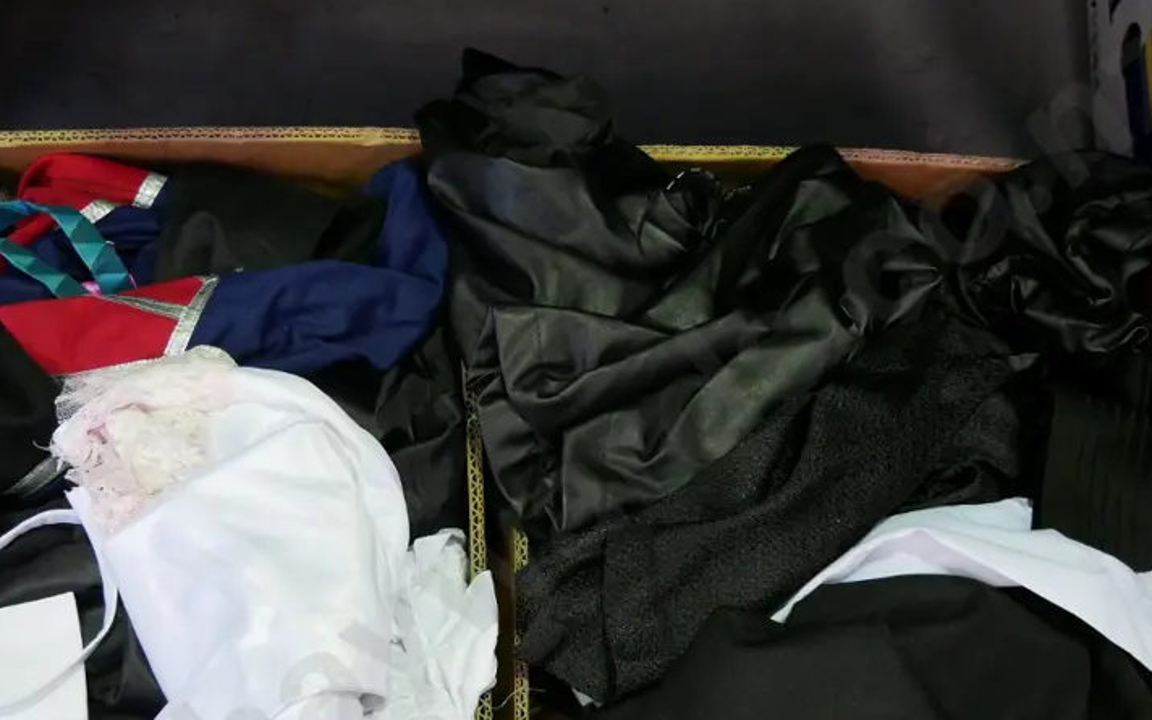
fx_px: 1915
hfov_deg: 33.5
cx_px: 516
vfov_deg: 21.1
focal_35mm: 61
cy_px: 552
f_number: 4.1
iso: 1600
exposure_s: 1/60
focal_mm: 20
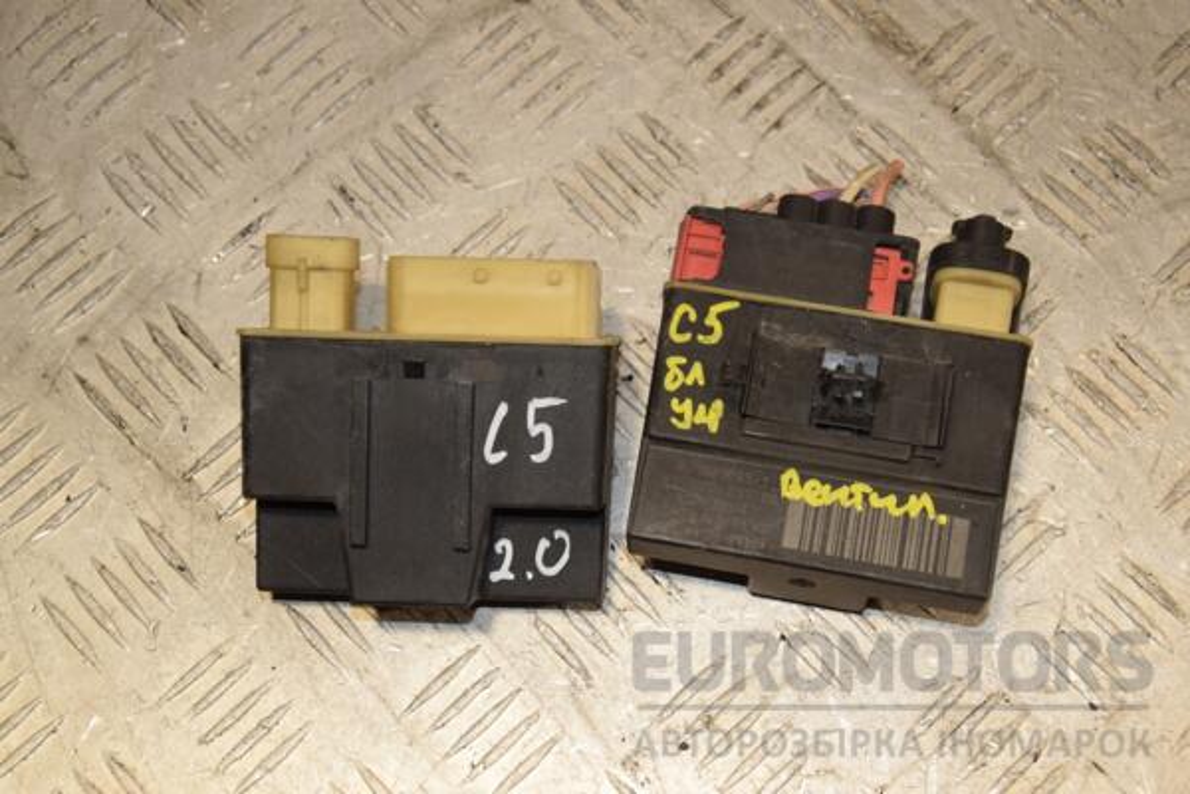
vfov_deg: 21.6
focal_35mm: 63
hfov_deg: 31.9
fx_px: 2082
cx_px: 595
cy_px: 397
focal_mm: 42
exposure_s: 1/200
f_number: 7.1
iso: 800
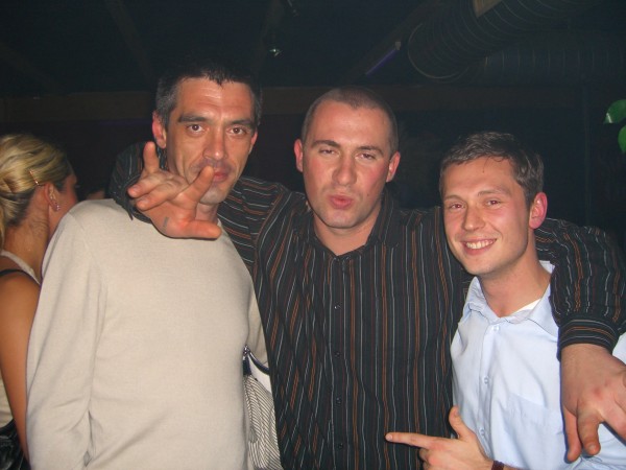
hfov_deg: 49.0
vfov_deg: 37.7
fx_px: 687
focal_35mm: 38
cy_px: 235
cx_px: 313
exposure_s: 1/60
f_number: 2.8
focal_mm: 7.9
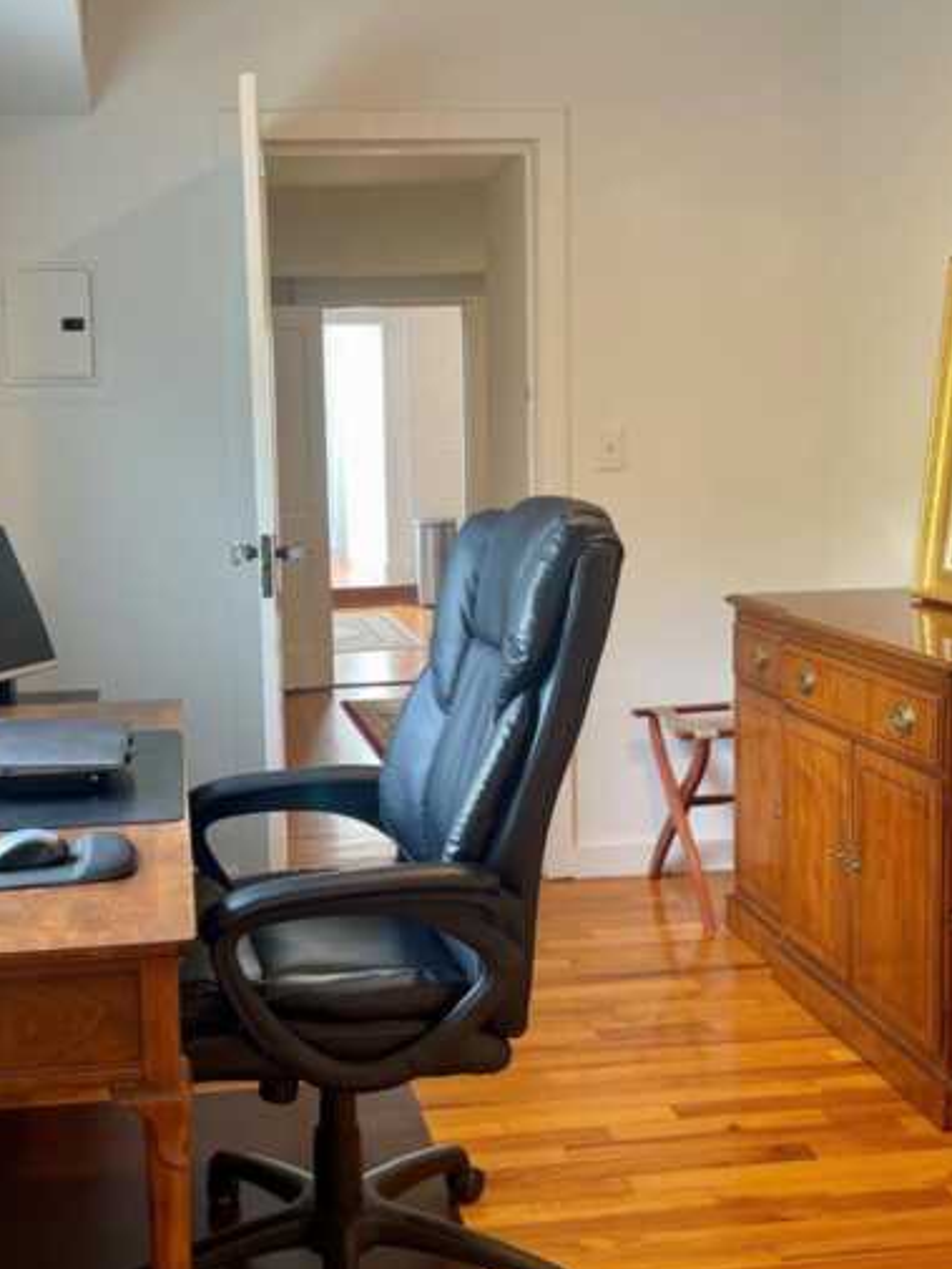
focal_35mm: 38
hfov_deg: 37.4
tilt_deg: -4.9
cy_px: 578
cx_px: 339
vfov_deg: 48.9
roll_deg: +2.2
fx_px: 1393
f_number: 1.6
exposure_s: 1/60
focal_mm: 5.1
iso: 80
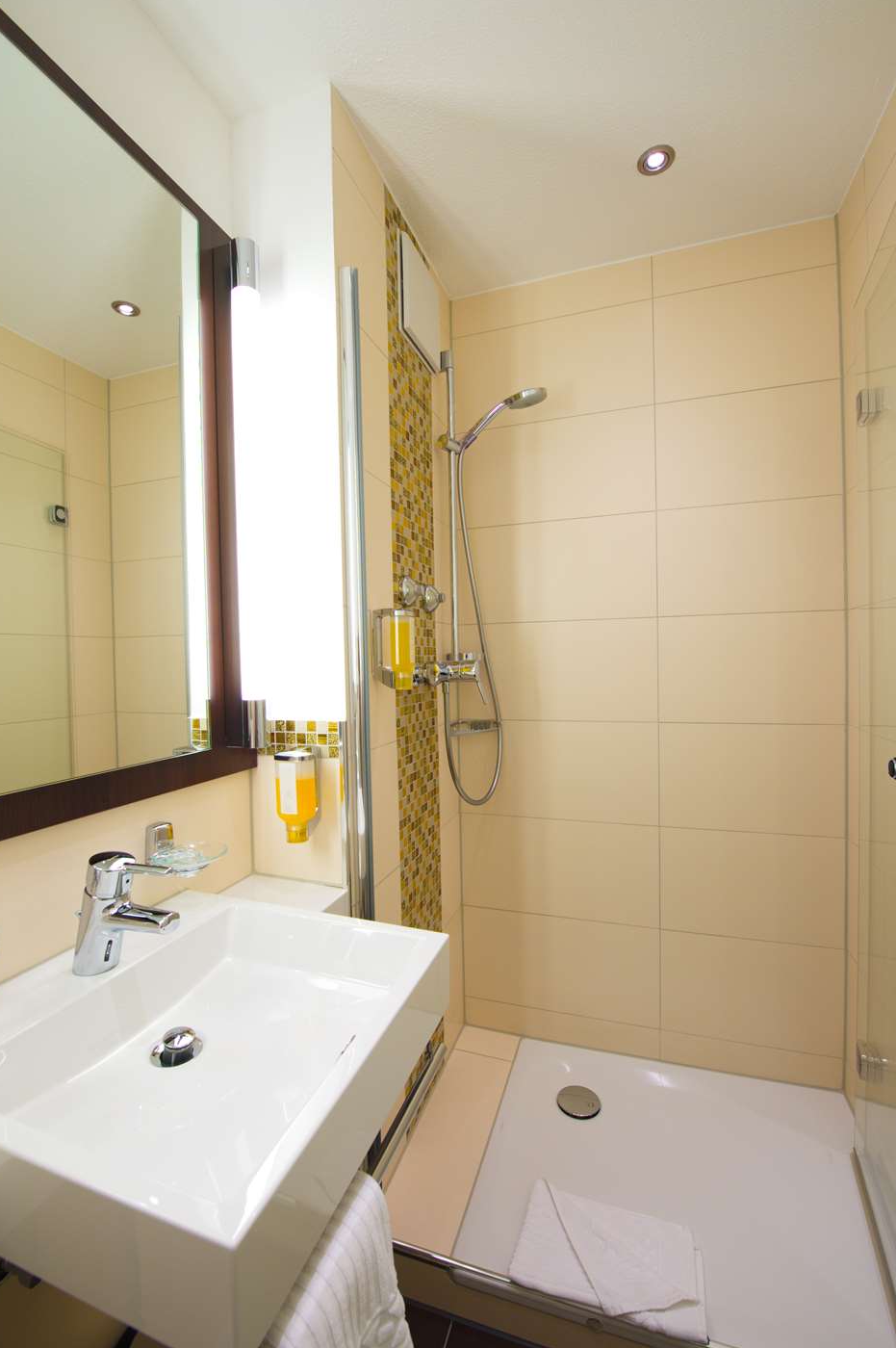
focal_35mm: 15
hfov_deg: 77.2
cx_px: 437
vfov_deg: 100.4
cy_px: 685
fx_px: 561
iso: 200
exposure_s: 1/15
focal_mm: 14
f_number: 8
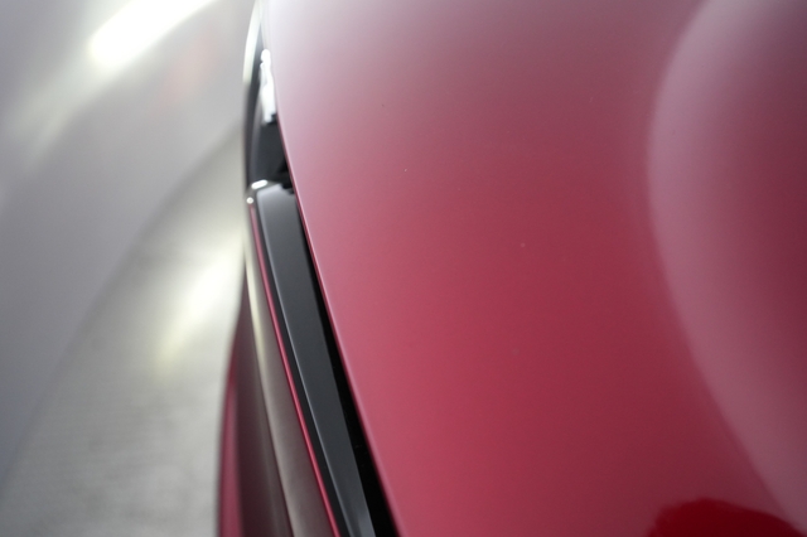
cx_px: 404
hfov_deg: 65.5
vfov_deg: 46.4
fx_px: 627
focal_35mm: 28
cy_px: 268
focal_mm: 28
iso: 2500
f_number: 4.5
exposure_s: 1/100
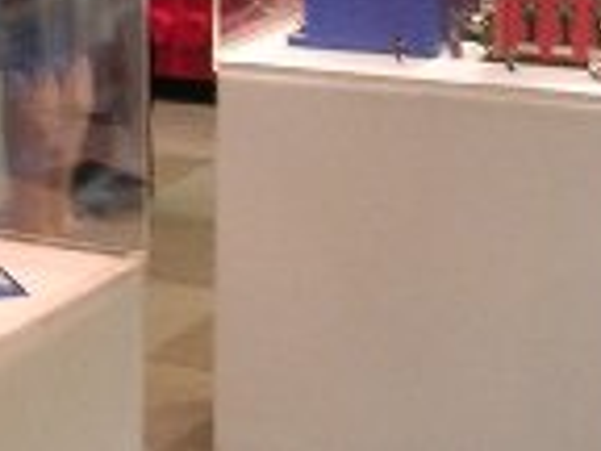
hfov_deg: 10.9
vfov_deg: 8.7
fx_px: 2934
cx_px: -480
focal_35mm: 169
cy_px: -100
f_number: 2.8
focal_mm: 5.8
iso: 100
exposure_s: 1/6.1
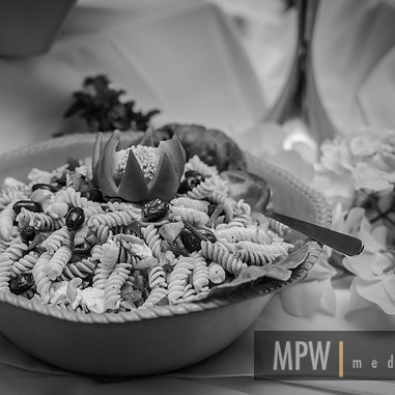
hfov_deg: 29.9
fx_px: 736
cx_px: 139
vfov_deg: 30.0
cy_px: 195
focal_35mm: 57
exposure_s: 1/125
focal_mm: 44
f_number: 3.2
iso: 1250
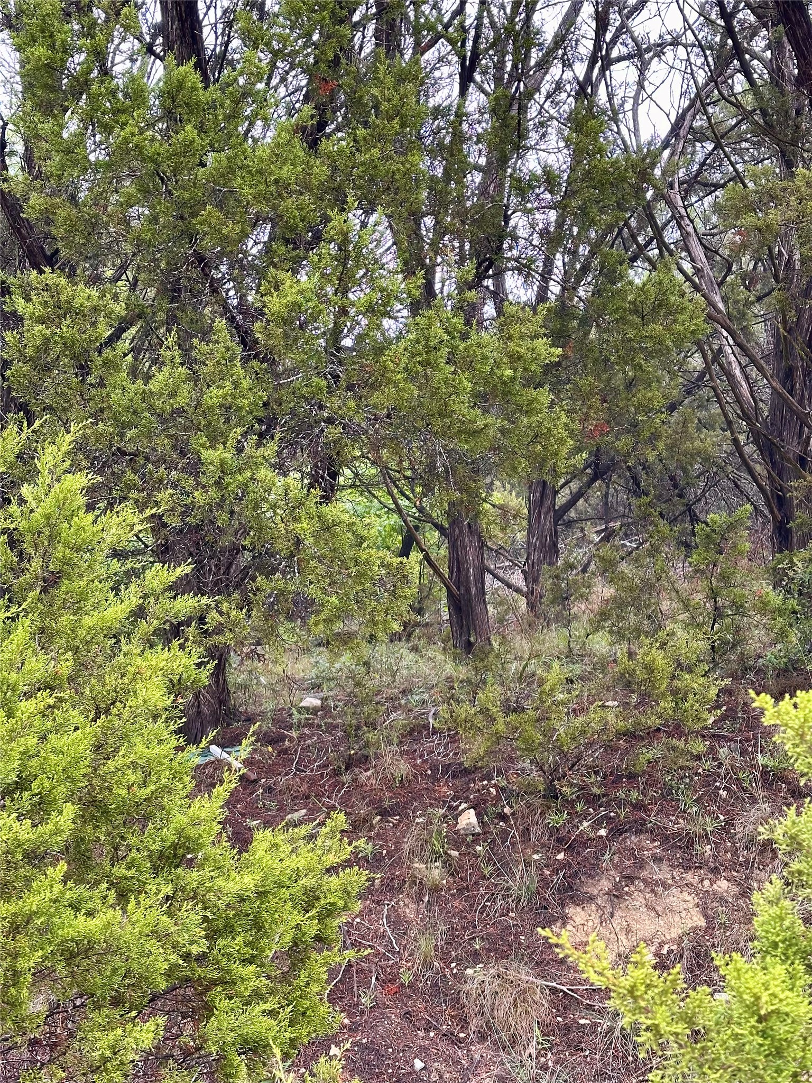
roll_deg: +0.9
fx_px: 1501
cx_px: 406
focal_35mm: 48
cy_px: 542
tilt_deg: +17.7
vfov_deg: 39.7
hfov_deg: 30.3
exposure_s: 1/289
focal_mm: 6.86
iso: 64
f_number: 1.78
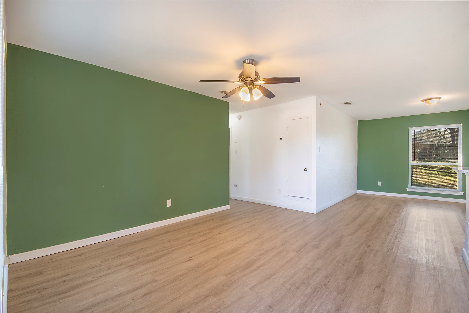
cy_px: 156
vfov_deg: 77.3
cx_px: 234
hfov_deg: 100.4
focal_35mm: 15
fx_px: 195
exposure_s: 1/2
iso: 100
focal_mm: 10
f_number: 11
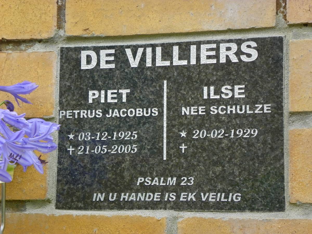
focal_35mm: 90
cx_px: 156
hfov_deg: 21.8
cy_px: 117
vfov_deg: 16.4
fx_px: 811
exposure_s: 1/40
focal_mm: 16
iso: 80
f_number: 4
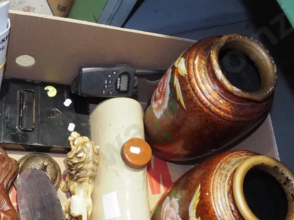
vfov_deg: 31.3
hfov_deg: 41.1
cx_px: 120
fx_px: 391
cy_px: 146
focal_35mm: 46
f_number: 5.6
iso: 2500
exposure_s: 1/60
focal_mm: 16
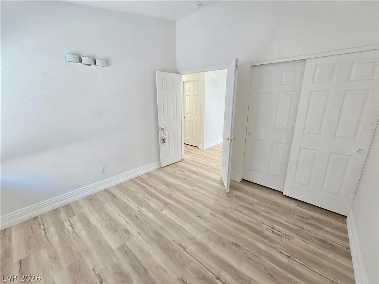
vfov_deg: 89.9
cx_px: 190
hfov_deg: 106.2
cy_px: 142
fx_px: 142
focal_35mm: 13
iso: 400
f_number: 2.2
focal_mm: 2.2
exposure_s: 1/60
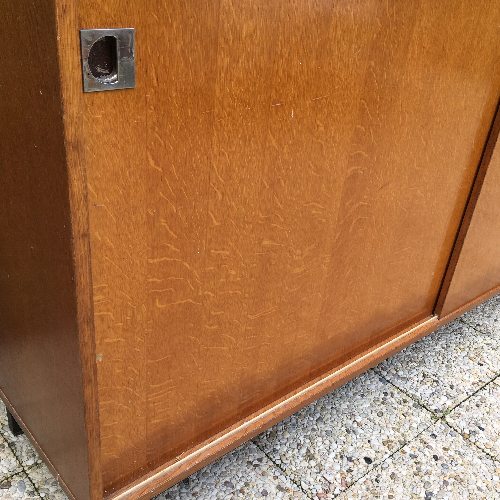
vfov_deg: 47.2
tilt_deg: -29.4
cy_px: 265
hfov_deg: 47.2
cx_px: 254
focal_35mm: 35
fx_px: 572
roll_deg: -6.8
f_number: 2.2
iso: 25
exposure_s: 1/267
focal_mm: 4.15
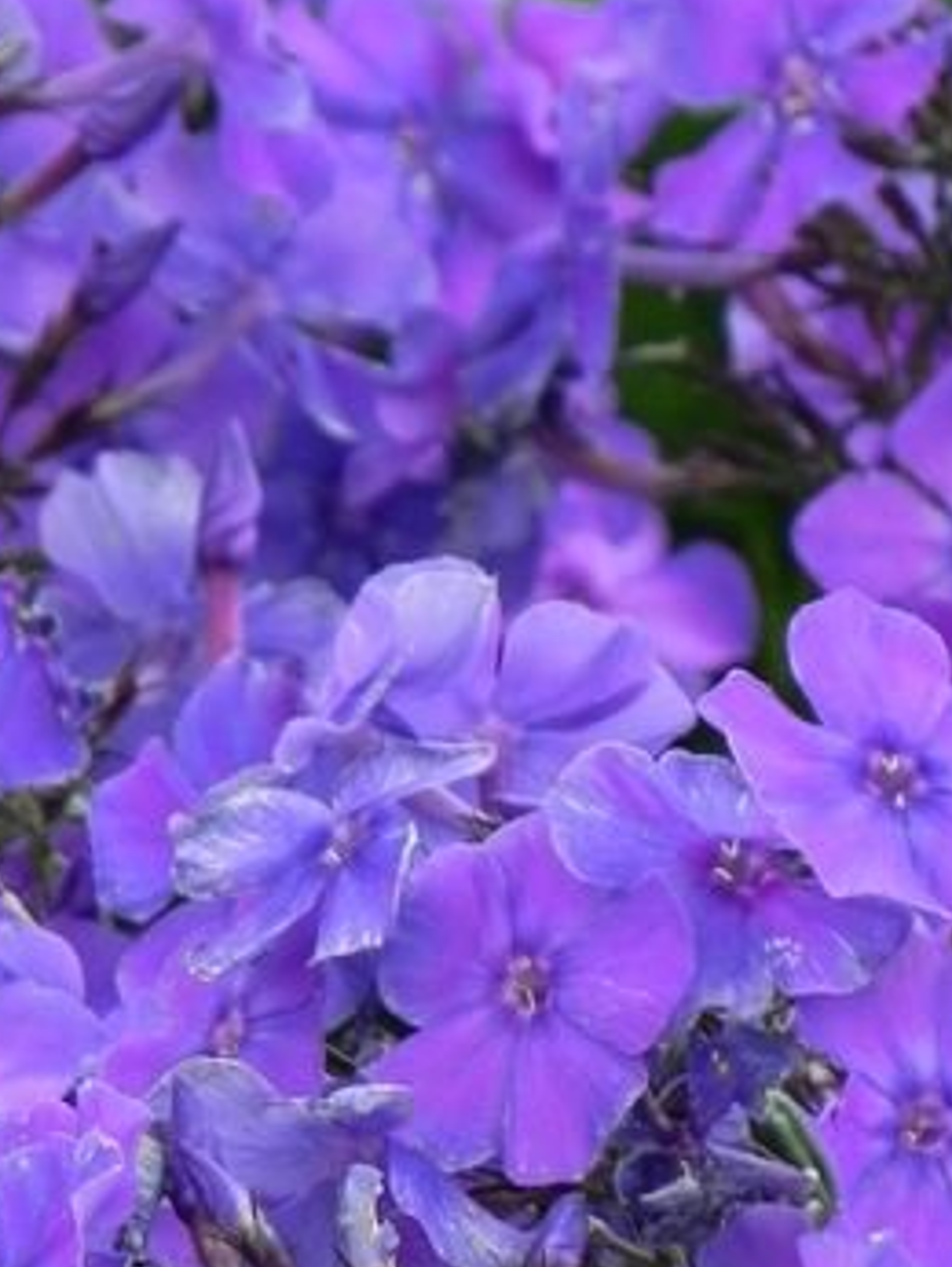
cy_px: 1073
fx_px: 40689
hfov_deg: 1.3
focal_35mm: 1111
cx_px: -70
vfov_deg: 1.8
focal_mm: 85.6
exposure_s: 1/80
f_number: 5
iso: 160
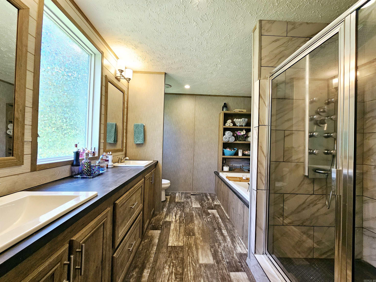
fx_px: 141
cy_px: 141
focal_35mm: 13
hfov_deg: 106.2
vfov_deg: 89.9
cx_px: 188
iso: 100
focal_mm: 2.2
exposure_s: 1/60.2
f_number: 2.2
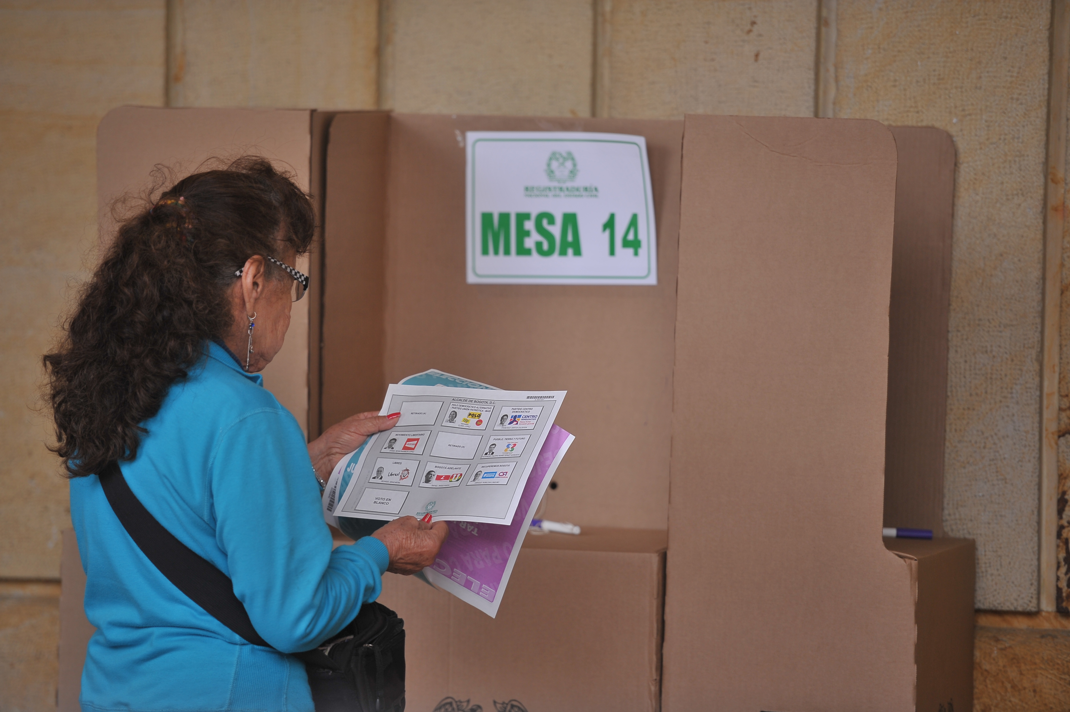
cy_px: 356
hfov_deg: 10.3
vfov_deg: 6.9
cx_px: 535
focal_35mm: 200
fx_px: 5941
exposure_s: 1/400
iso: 200
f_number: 2.8
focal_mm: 200
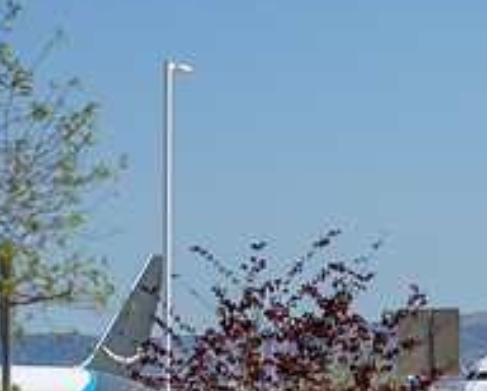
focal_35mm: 292
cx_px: 545
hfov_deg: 6.6
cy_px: 217
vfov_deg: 5.3
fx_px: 4213
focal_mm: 103
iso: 100
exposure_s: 1/3200
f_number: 4
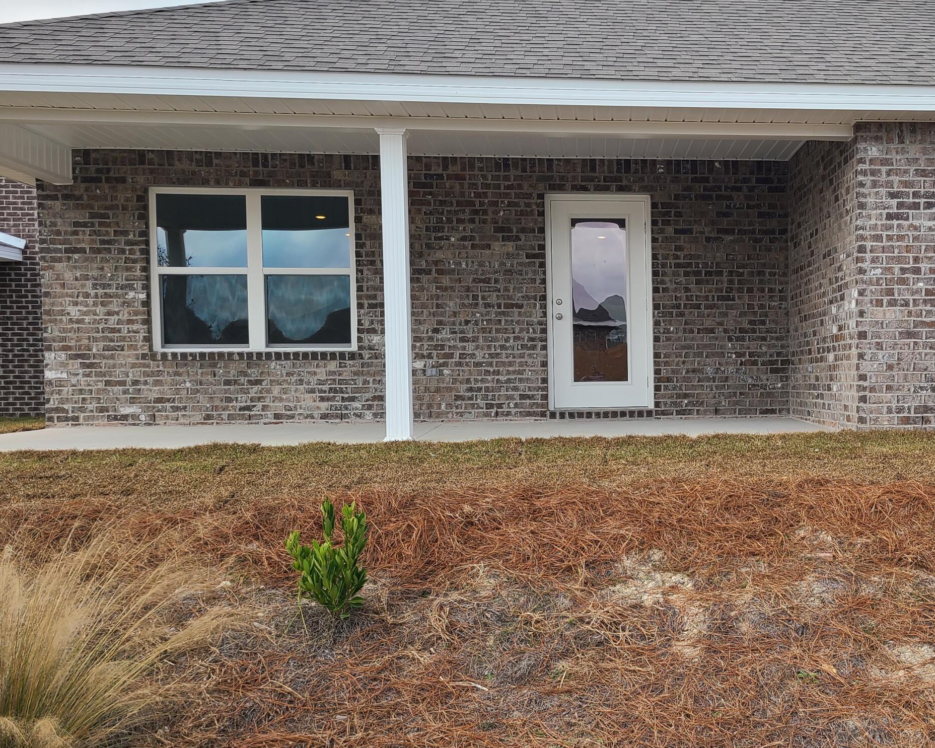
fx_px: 1135
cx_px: 738
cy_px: 414
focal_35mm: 41
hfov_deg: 42.9
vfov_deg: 36.5
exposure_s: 1/1058
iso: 40
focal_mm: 5.4
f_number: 1.8
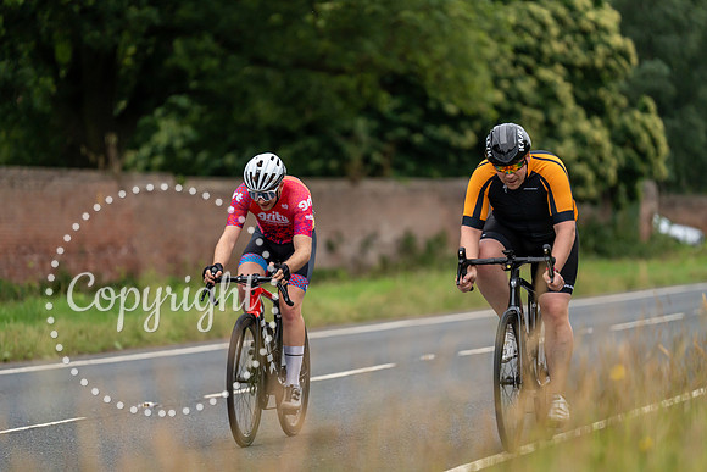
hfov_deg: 11.4
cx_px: 354
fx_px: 3536
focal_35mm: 180
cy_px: 236
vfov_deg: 7.6
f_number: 2.8
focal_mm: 180
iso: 1000
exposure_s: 1/800
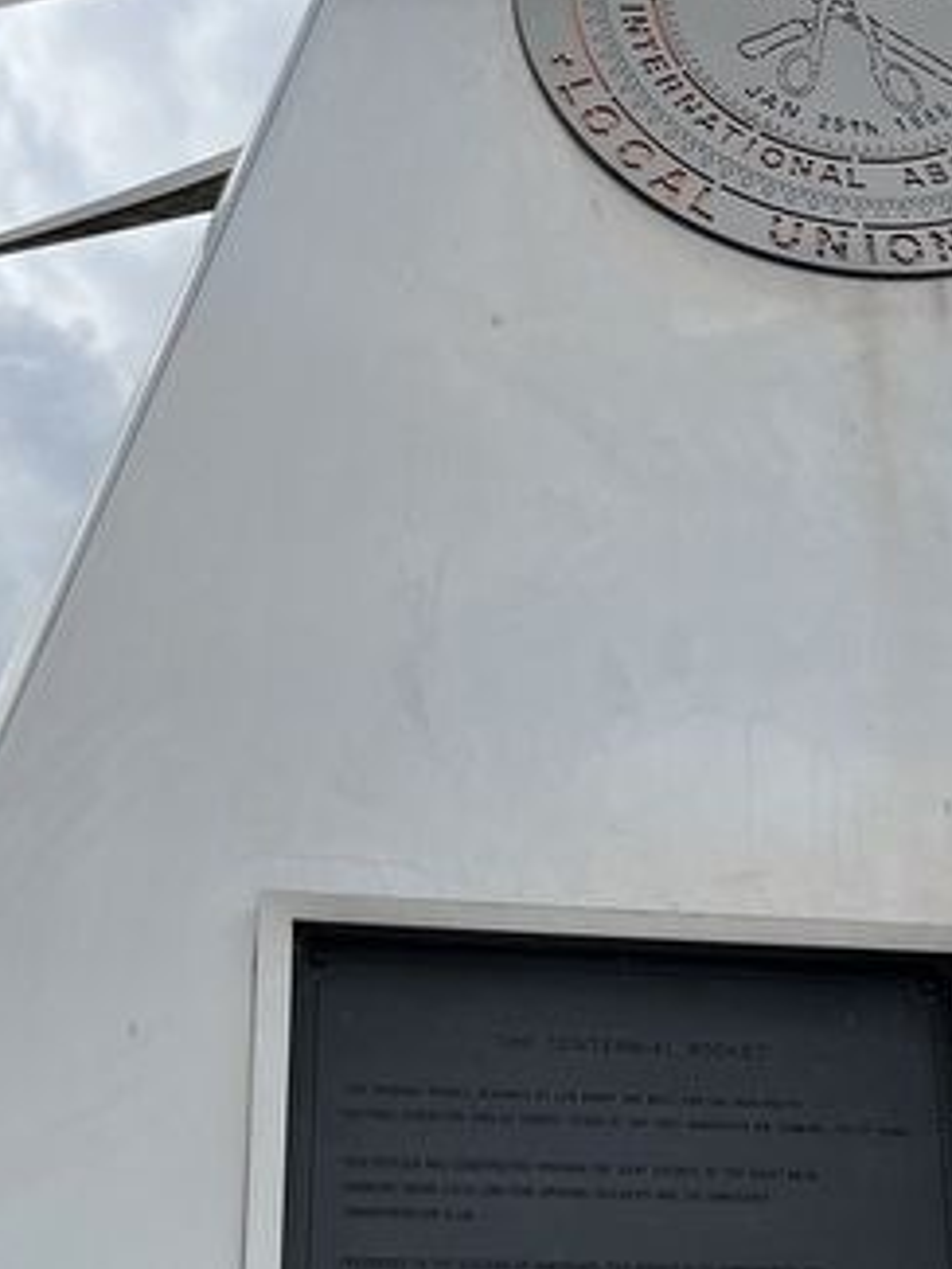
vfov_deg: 29.2
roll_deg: +1.1
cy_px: 1105
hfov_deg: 22.8
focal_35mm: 64
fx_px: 2345
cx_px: 694
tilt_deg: +18.0
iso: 50
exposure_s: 1/3521
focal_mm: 5.1
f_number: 1.6
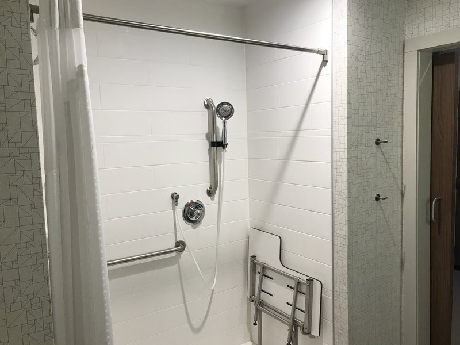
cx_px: 230
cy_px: 172
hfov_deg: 63.4
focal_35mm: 28
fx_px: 372
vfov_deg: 49.7
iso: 32
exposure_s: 1/30
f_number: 1.8
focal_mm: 3.99
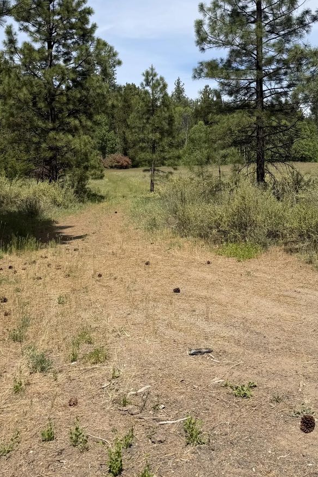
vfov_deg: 49.0
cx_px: 196
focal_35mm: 39
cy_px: 171
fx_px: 517
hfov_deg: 34.0
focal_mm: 6.76
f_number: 1.78
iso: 80
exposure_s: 1/4673
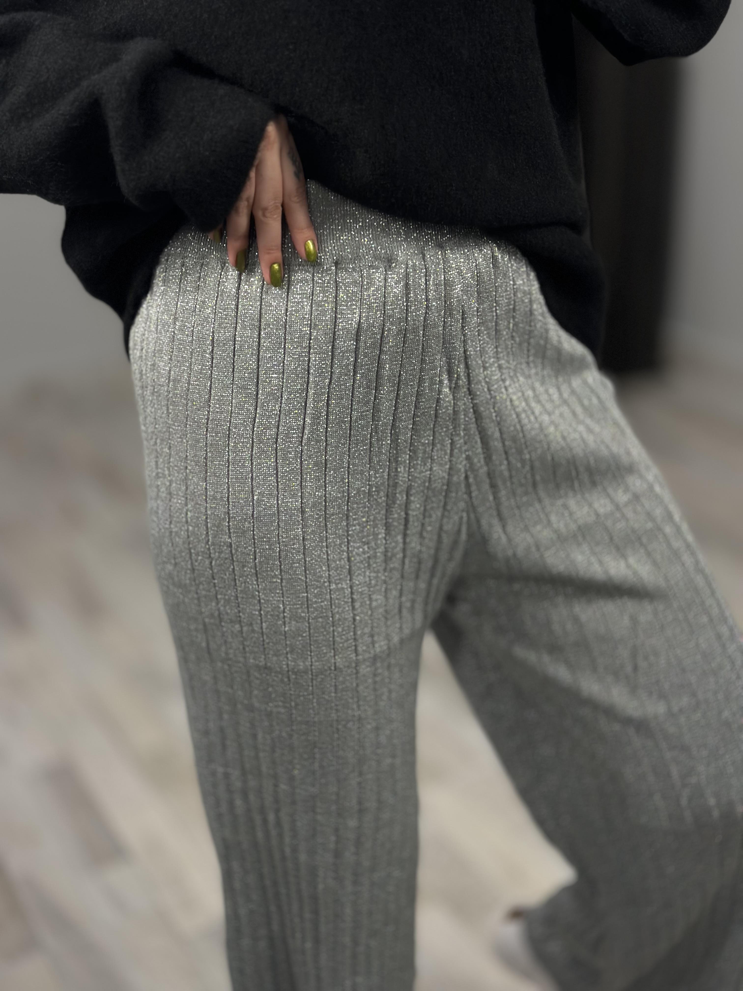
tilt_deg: -48.0
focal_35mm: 48
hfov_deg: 30.3
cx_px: 372
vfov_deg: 39.7
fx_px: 1374
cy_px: 496
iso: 80
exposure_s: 1/100
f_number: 1.78
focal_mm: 6.86
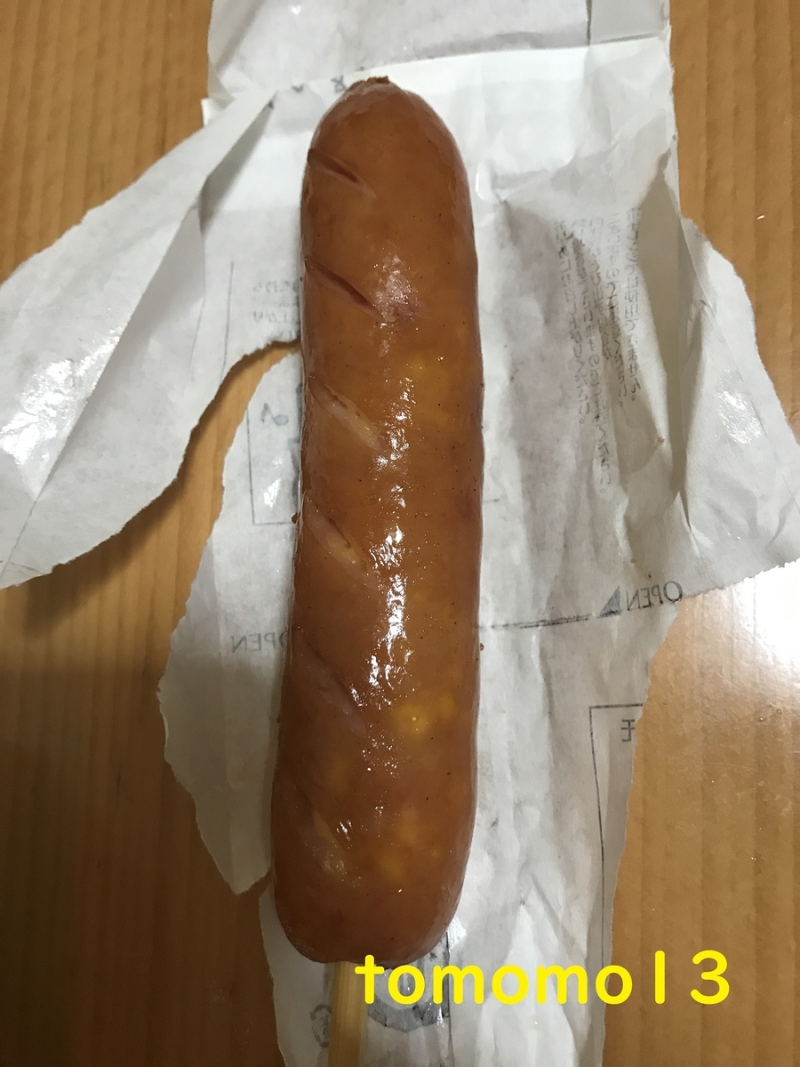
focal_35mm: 28
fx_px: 863
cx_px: 400
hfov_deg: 49.7
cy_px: 534
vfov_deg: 63.4
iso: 64
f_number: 1.8
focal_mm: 3.99
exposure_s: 1/17
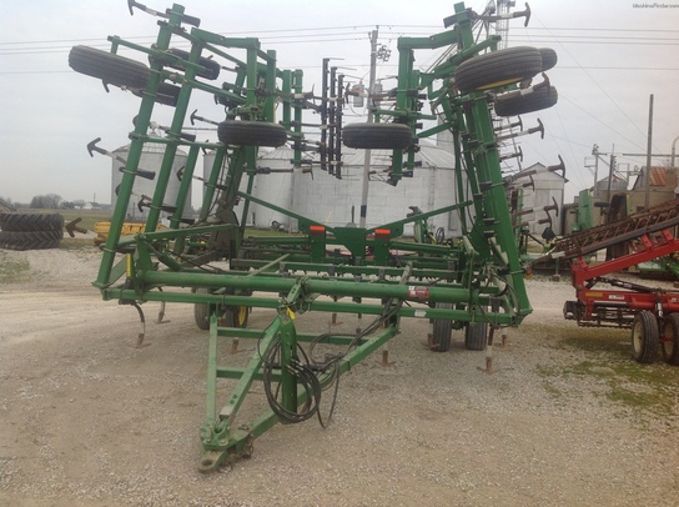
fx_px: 685
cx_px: 340
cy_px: 254
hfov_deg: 52.7
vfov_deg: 40.6
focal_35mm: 35
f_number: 2.4
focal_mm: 4.28
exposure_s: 1/775
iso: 50
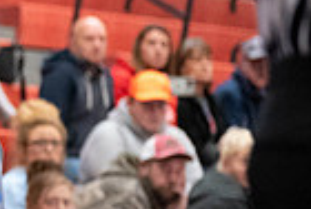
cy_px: 127
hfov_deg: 3.6
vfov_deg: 2.4
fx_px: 4883
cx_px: -429
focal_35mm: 564
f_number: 2.8
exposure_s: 1/1000
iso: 6400
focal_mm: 99
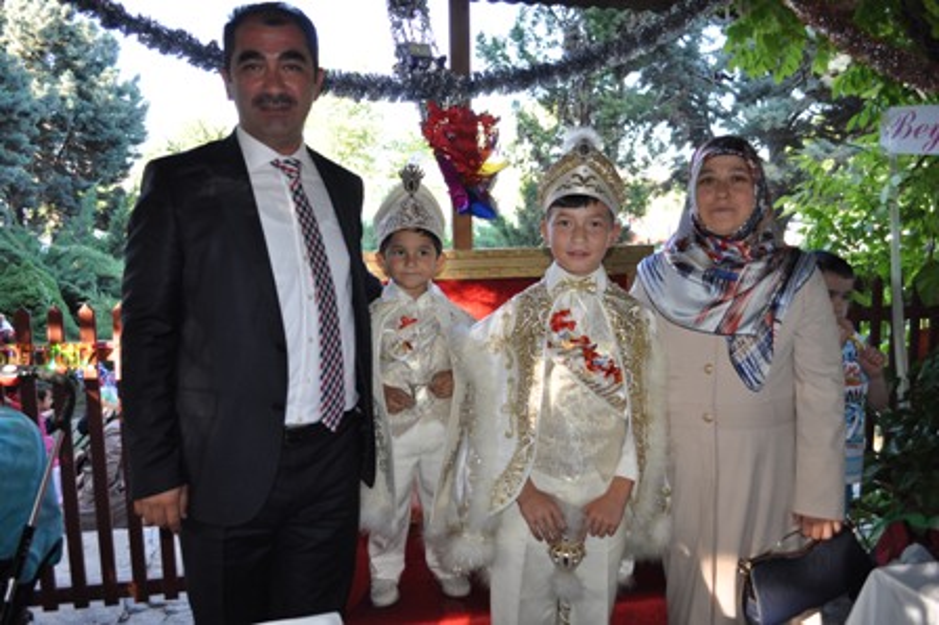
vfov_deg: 43.5
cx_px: 470
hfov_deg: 62.0
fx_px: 782
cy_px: 312
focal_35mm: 30
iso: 500
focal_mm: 20
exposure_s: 1/125
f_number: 3.8
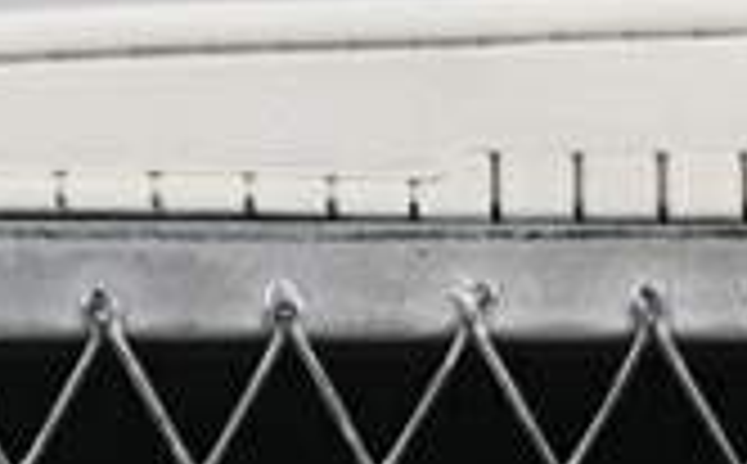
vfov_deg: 3.8
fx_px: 6847
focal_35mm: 337
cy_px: -464
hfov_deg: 6.2
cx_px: 32
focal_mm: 50
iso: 160
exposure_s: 1/80
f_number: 8
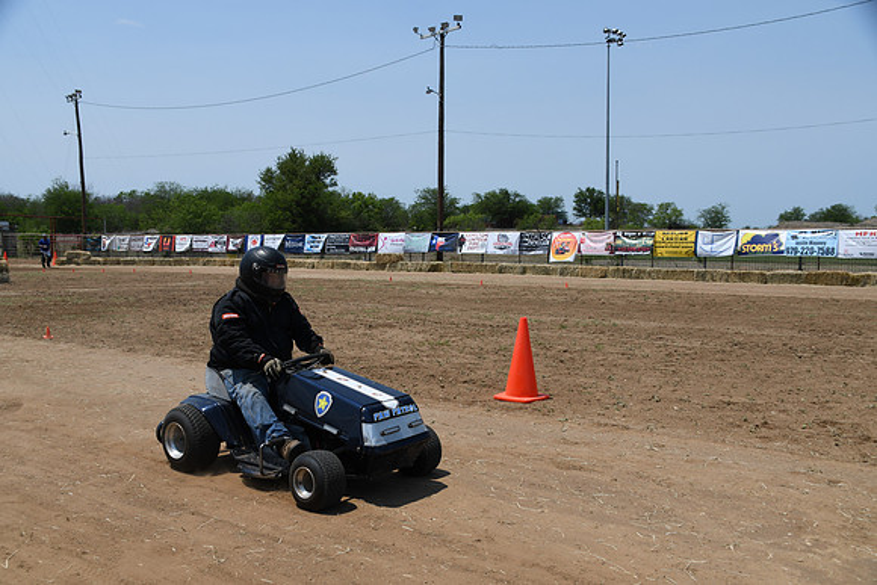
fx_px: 877
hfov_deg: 53.1
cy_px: 292
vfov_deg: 36.9
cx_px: 438
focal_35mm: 36
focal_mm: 24
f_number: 6.3
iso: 100
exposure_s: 1/1000
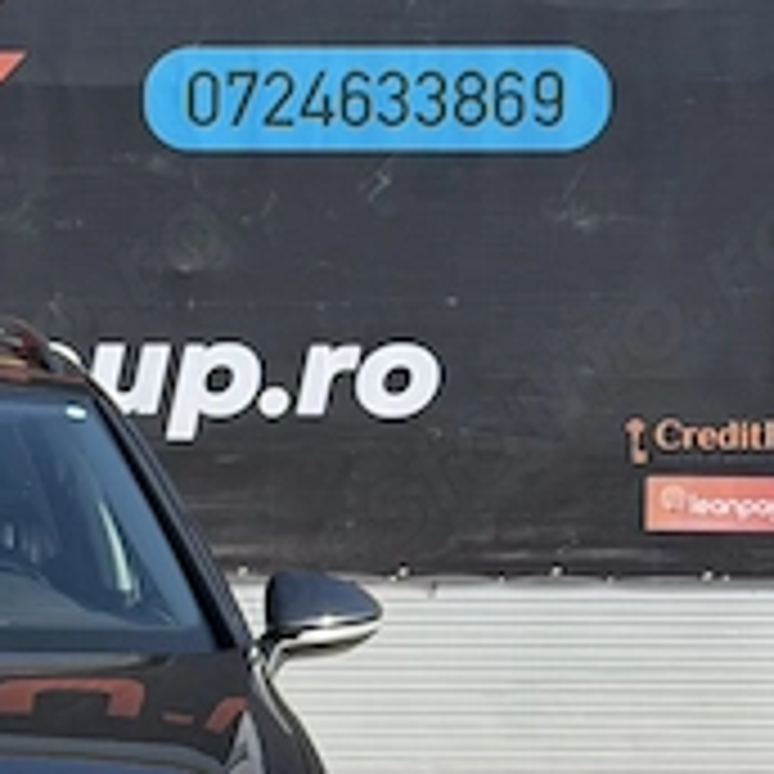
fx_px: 3744
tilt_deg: +0.5
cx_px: -310
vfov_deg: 11.8
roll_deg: -0.4
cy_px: 468
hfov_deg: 11.4
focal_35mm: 148
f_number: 1.78
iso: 80
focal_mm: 6.76
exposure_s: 1/1980
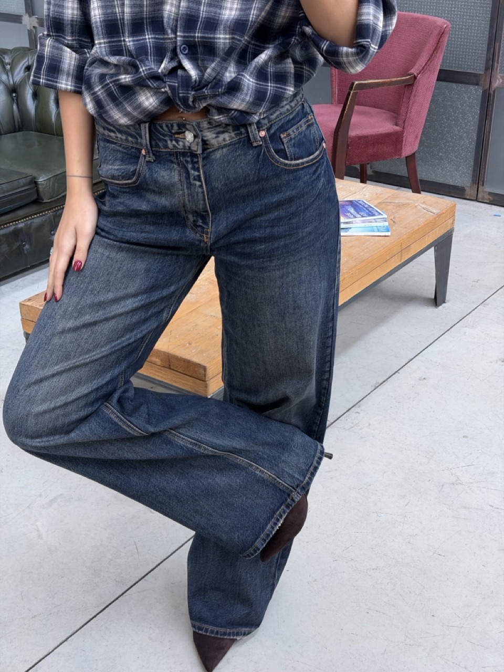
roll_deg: +1.1
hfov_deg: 30.3
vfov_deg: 39.7
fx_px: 932
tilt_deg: -36.7
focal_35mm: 48
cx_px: 252
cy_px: 336
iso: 160
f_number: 1.78
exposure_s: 1/60
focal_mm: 6.76
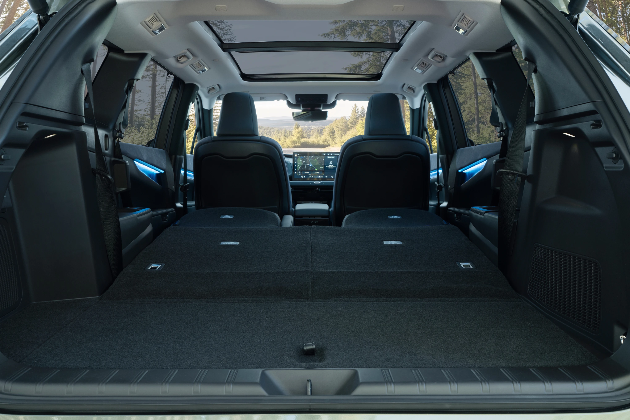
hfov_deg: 54.4
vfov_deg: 37.9
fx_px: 612
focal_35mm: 35
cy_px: 210
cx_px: 315
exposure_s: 30
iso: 160
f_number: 14
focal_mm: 35
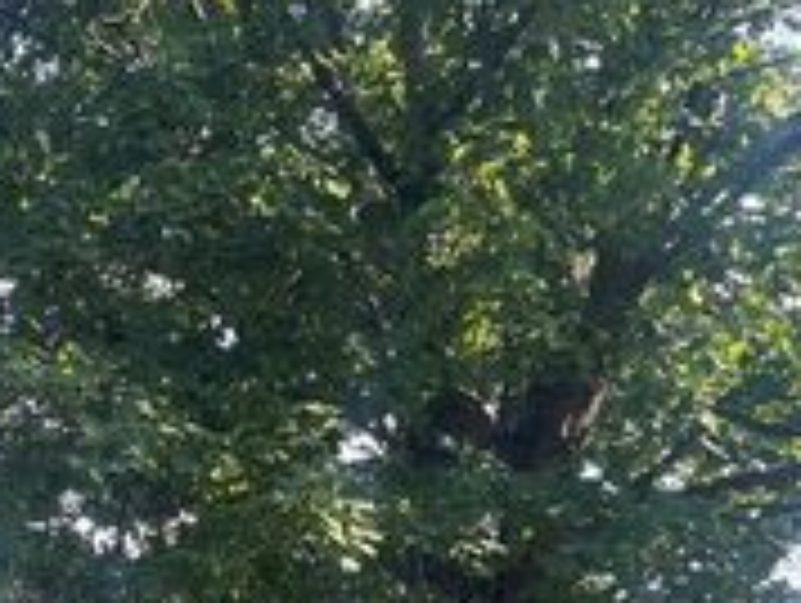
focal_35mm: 73
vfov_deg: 19.1
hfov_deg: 23.6
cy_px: 718
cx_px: -230
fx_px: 1691
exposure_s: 1/250
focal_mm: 5.96
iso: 40
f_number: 1.6
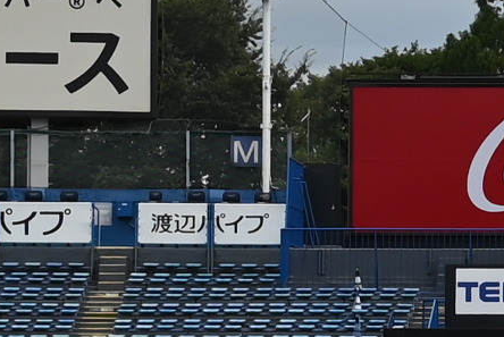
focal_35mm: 398
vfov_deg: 3.5
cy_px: 158
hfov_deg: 5.1
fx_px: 5577
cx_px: 768
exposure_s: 1/400
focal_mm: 40
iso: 100
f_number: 7.1
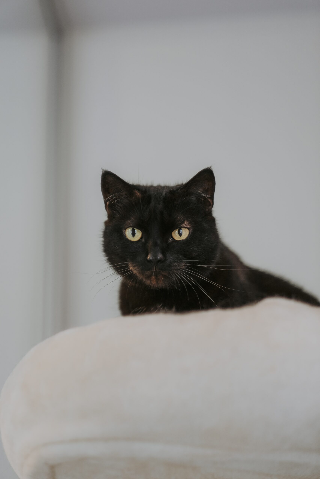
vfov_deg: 24.2
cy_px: 240
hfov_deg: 16.3
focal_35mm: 84
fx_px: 1120
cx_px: 160
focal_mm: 56
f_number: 1.2
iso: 400
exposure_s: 1/250
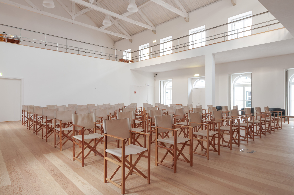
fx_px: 184
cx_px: 147
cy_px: 98
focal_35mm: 22
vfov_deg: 56.0
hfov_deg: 77.4
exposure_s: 5
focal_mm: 15
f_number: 8
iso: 200
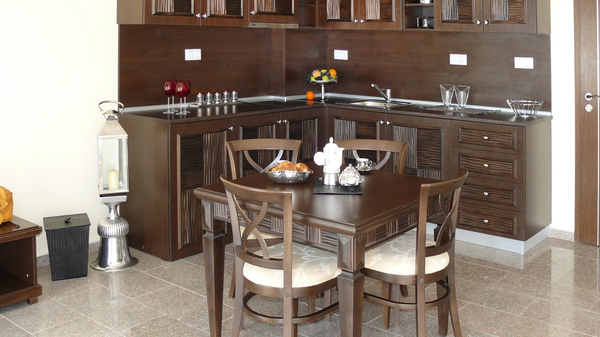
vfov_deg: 30.3
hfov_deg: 51.6
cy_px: 130
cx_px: 299
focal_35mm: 39
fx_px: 621
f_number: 2.8
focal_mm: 7.4
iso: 100
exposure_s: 1/40
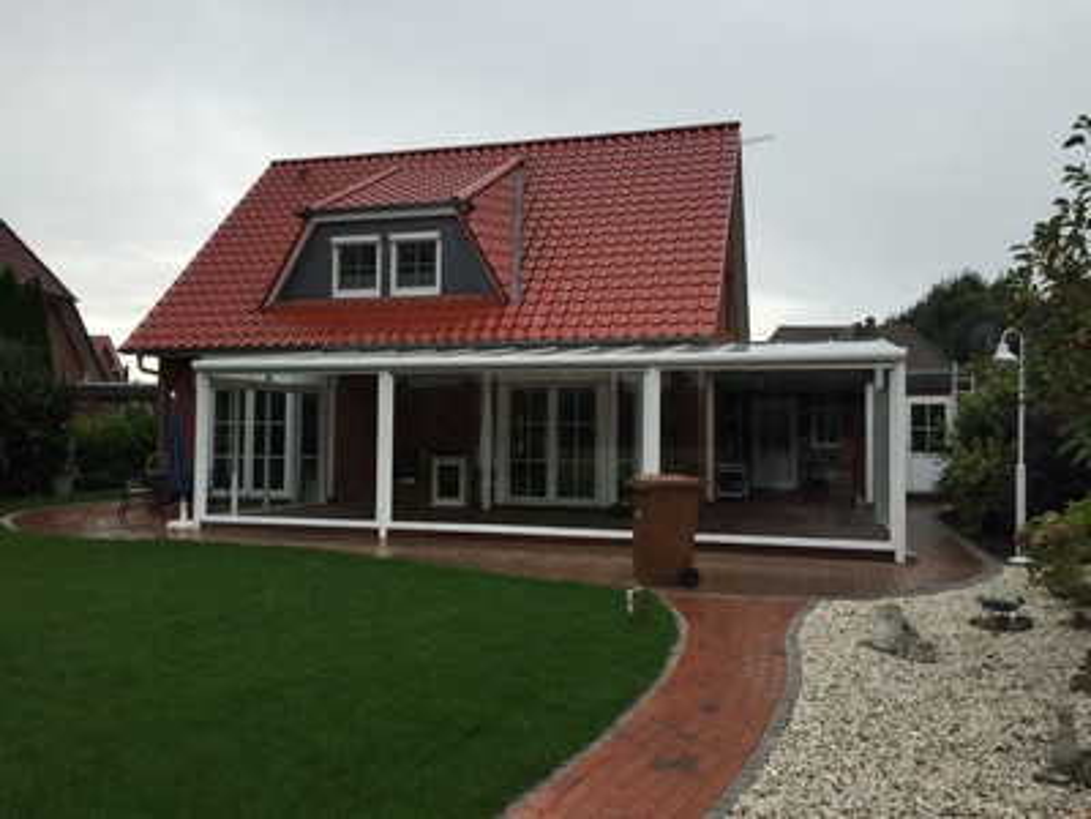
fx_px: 914
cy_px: 410
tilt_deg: +2.6
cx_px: 546
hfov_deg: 61.7
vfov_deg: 48.2
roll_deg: -1.4
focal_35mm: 29
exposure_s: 1/842
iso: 32
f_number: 2.2
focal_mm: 4.15
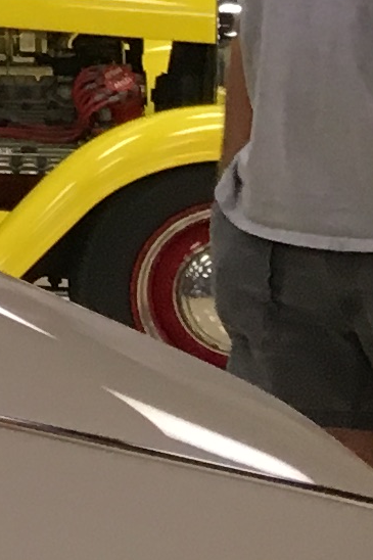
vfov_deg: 8.9
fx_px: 3452
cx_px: -1330
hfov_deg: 5.2
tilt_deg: +2.3
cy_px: -442
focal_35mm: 222
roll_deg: -0.1
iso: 50
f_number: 2.2
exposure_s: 1/30
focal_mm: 4.15
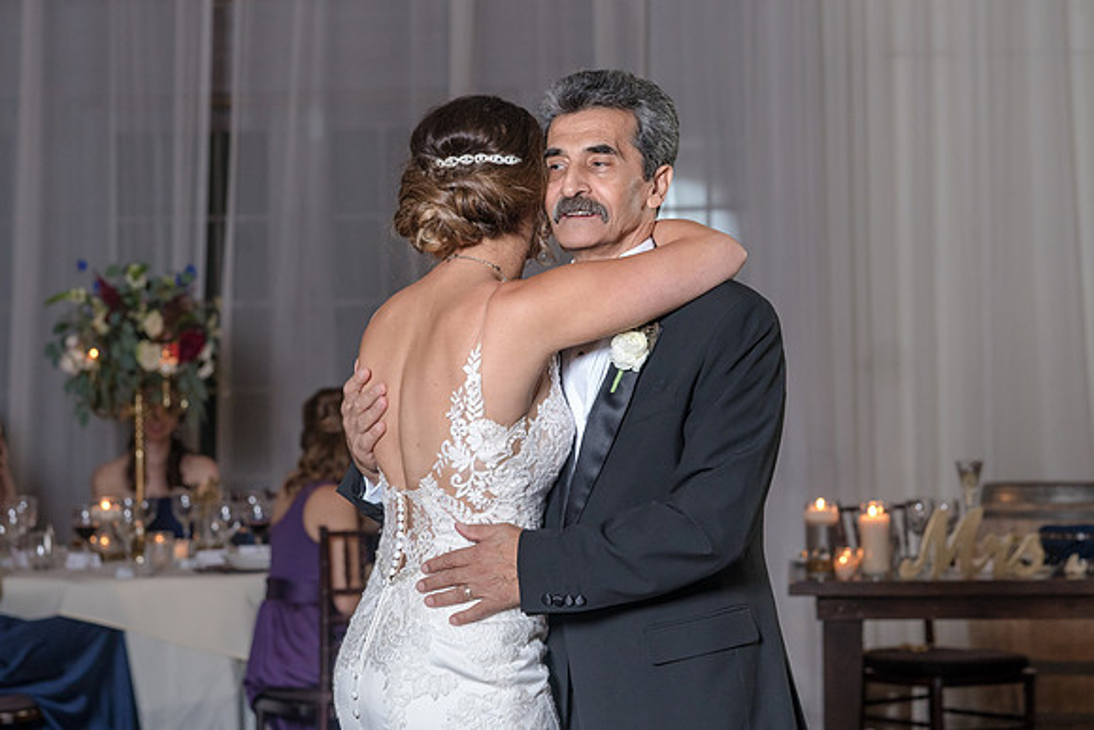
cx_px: 511
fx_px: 3497
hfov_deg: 17.8
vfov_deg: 11.9
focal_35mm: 115
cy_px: 295
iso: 2000
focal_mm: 93
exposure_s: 1/100
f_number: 5.6
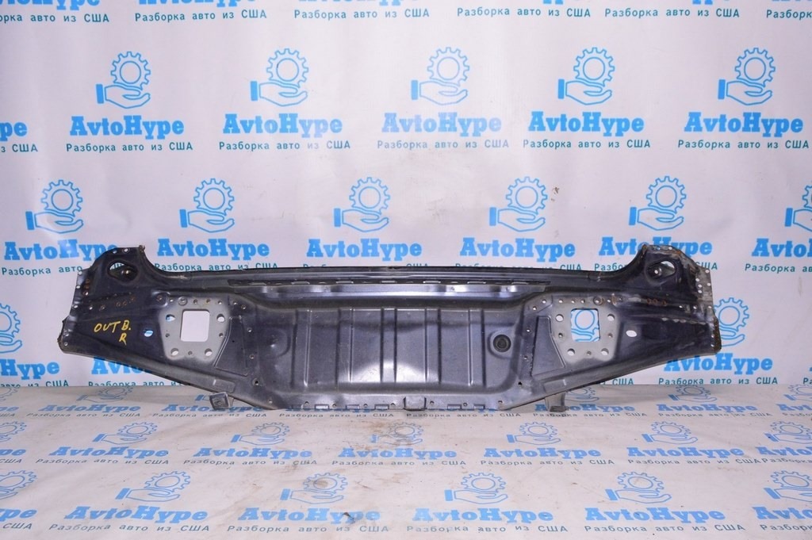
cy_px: 270
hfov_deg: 62.0
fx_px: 676
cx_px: 406
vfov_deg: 43.5
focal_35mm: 30
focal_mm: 20
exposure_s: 1/200
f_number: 8
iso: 1600
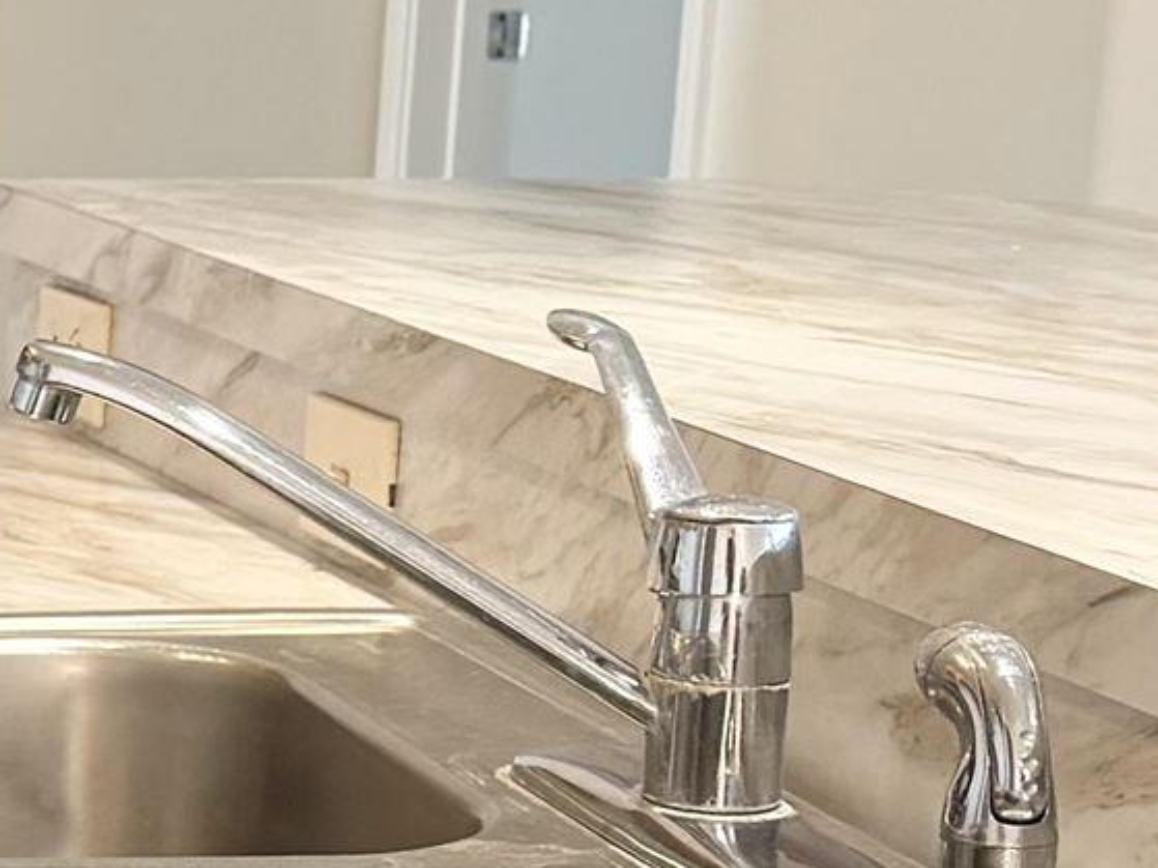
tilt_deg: -10.5
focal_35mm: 132
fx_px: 4415
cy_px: 607
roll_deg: +0.2
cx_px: -1475
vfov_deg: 11.2
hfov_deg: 12.3
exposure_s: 1/60
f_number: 1.78
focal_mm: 6.76
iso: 125
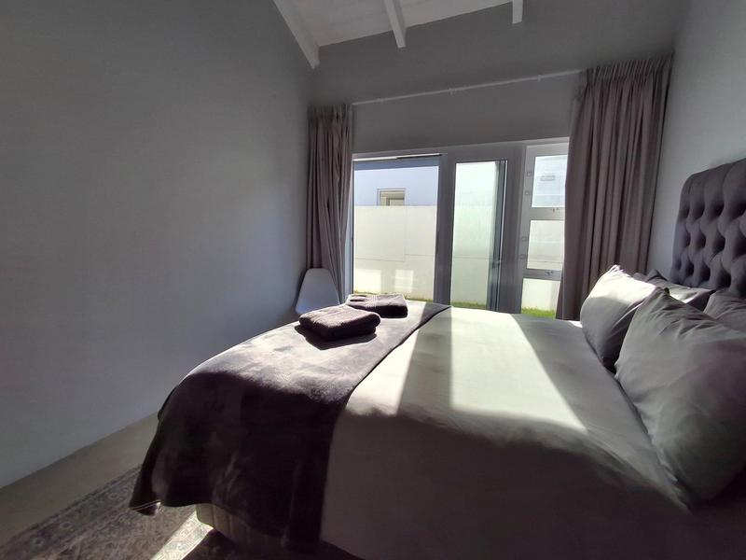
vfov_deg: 78.1
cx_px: 373
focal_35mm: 16
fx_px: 345
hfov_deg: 94.5
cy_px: 280
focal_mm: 1.64
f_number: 2.2
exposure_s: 1/714
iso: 40
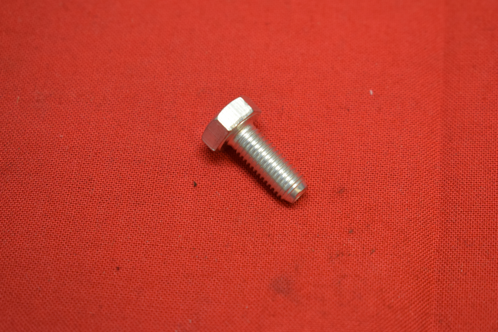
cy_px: 166
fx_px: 1141
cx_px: 249
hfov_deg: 24.6
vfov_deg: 16.6
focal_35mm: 82
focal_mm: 55
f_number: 5.6
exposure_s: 1/60
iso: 800
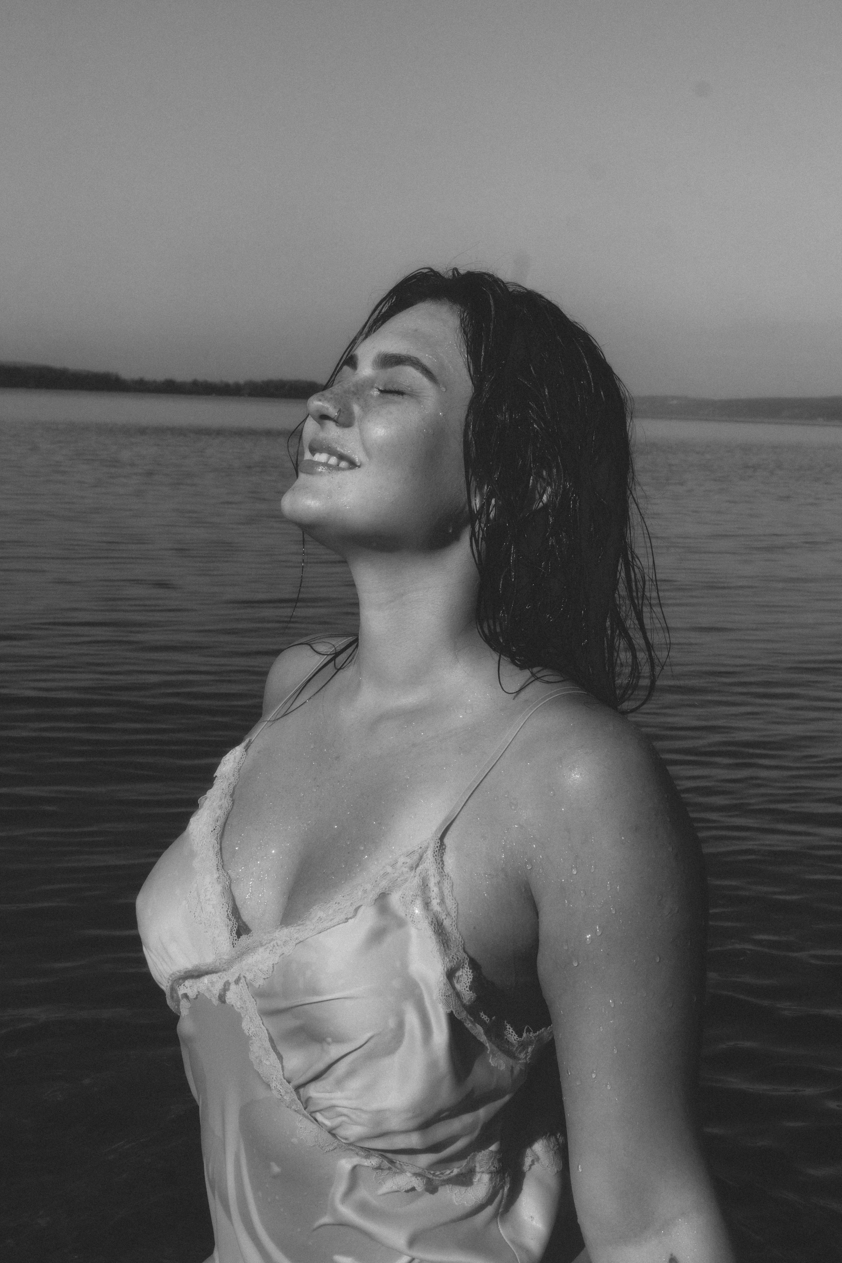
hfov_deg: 31.9
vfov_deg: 46.4
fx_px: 1473
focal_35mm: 42
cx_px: 421
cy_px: 632
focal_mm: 28
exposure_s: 1/800
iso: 100
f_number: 11
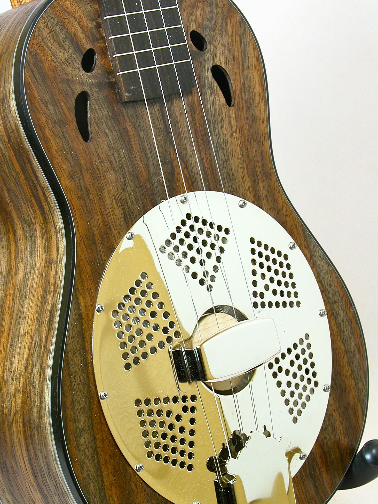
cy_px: 269
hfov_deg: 14.6
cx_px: 146
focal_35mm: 101
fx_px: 1471
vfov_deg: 19.4
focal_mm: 19.9
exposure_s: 1/11.9
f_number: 6.8
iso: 100
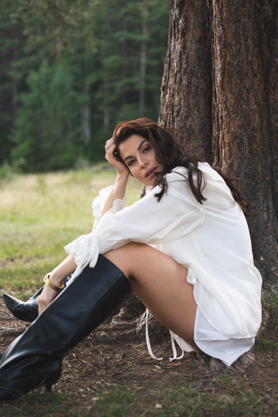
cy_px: 208
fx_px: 580
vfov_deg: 39.6
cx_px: 139
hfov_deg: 27.0
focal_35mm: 50
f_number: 2.8
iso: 320
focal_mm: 50
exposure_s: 1/400
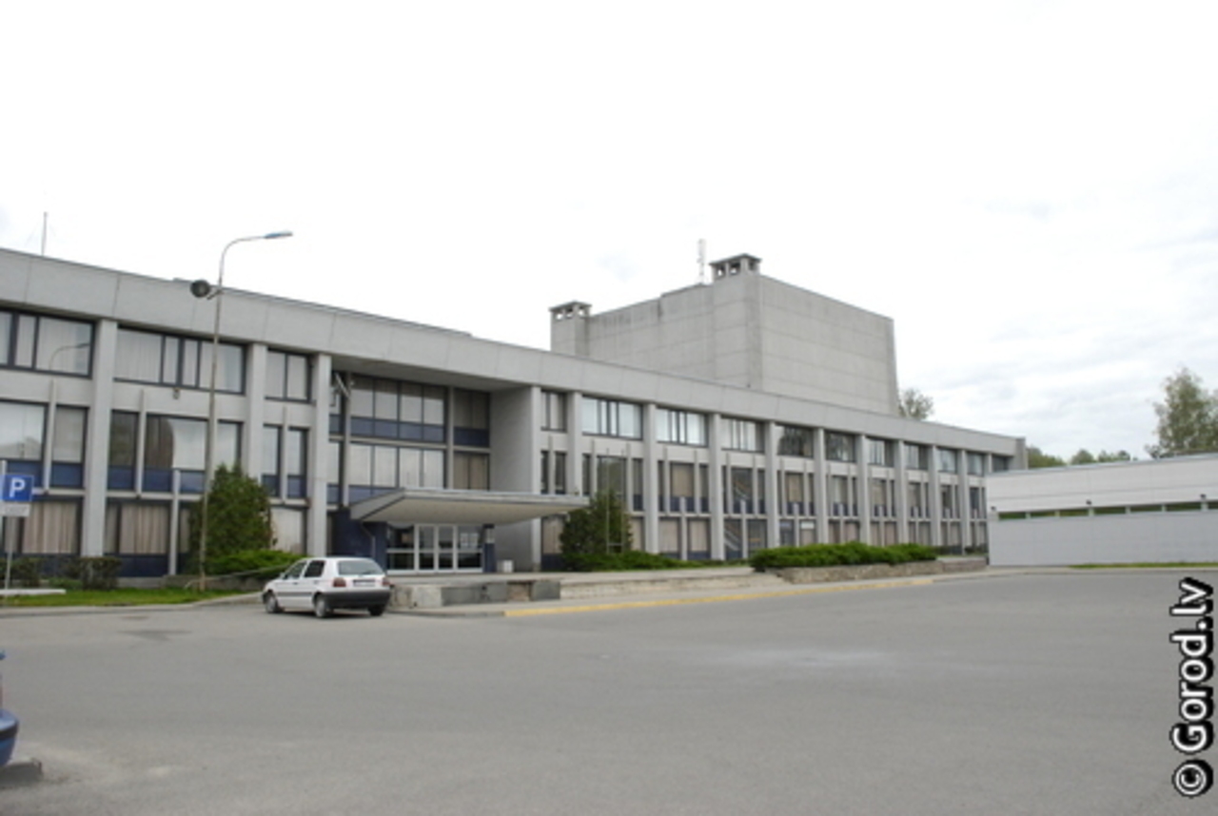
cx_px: 609
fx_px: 915
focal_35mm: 27
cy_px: 408
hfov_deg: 67.3
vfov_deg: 48.1
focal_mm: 18
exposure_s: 1/180
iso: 800
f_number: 9.5
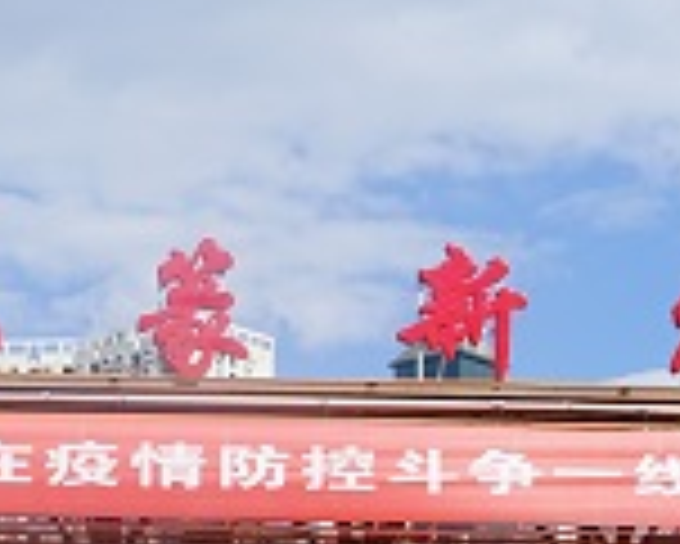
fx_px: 2457
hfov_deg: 15.5
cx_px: 23
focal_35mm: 122
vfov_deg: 11.8
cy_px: 949
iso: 100
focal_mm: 28
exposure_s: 1/125
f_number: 11
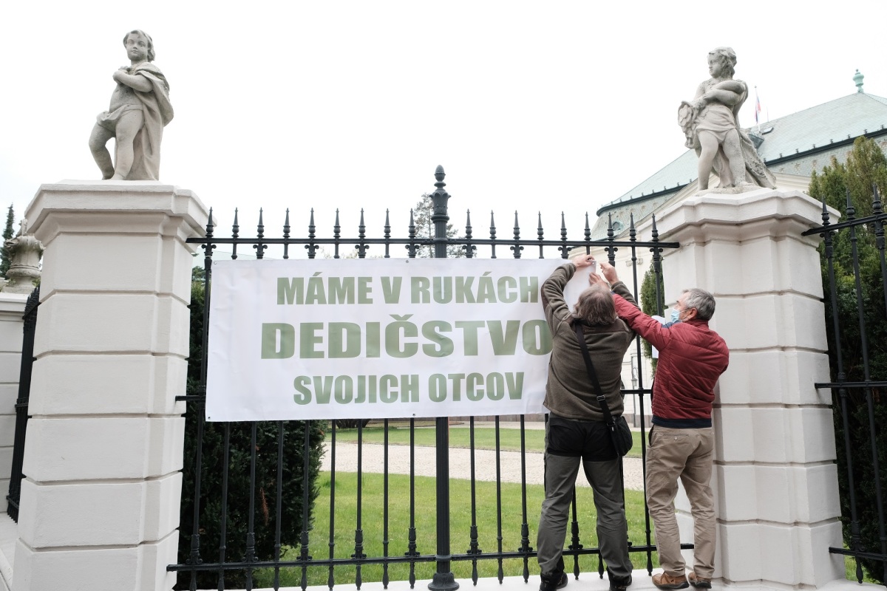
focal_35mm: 27
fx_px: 665
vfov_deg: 47.9
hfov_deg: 67.4
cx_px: 444
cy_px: 296
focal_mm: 18
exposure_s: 1/450
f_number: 5.6
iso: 320
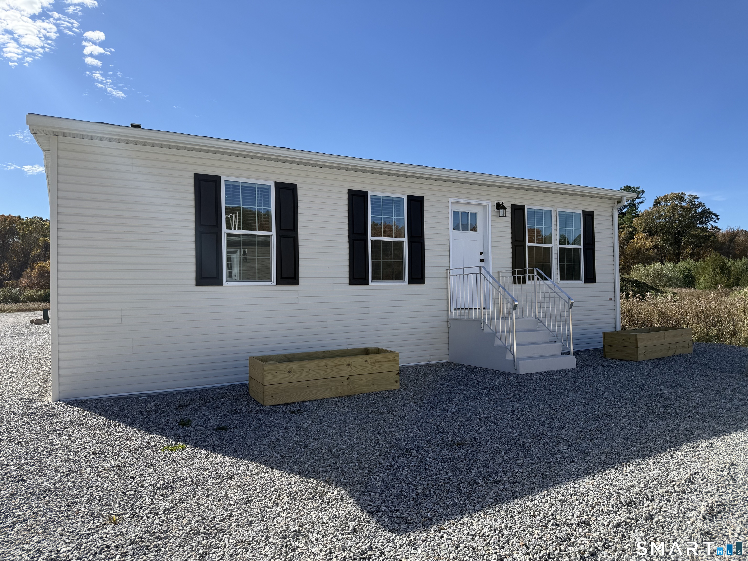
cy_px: 280
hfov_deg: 71.6
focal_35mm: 24
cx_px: 374
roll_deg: +1.1
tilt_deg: +0.5
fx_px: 519
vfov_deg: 56.8
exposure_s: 1/3759
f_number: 1.78
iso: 80
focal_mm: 6.76
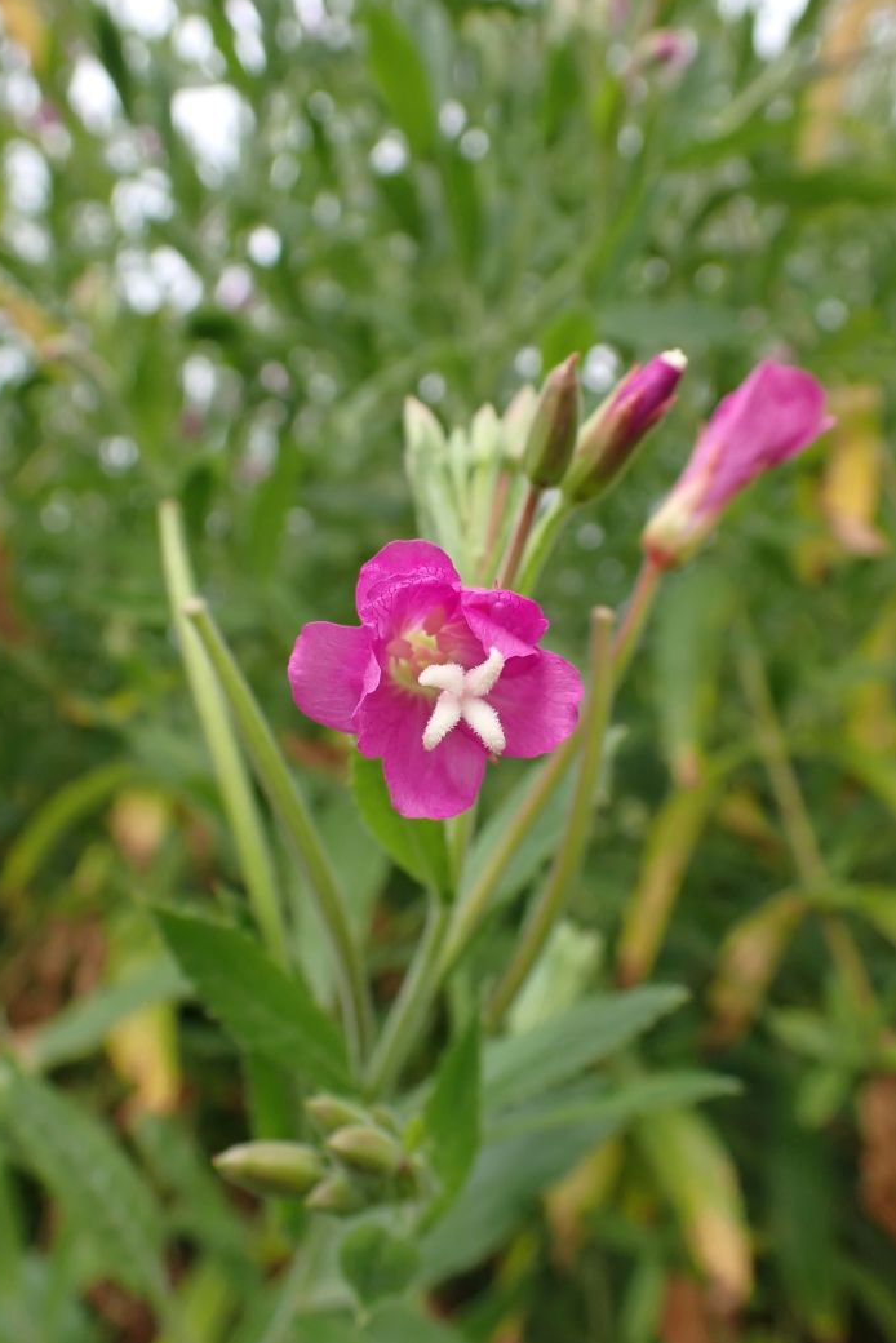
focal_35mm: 32
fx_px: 1194
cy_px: 657
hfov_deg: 41.1
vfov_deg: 58.7
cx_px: 420
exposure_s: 1/800
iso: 320
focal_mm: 5.4
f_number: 3.2
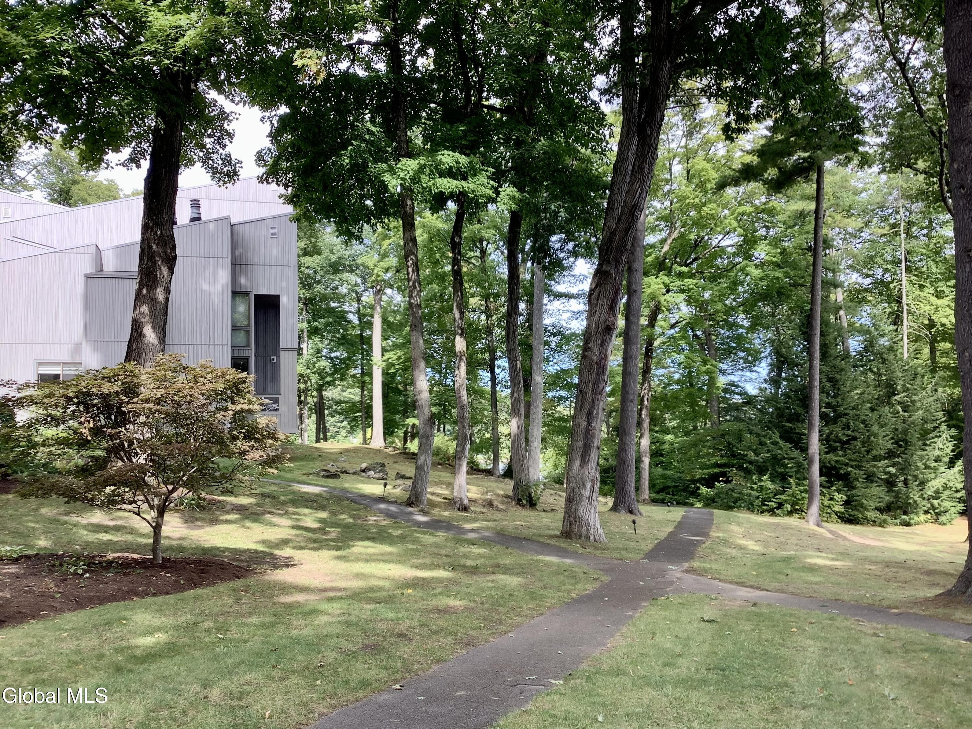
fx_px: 870
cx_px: 486
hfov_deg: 58.4
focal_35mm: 31
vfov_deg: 45.4
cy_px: 364
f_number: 2.4
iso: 25
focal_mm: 3.3
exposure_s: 1/113
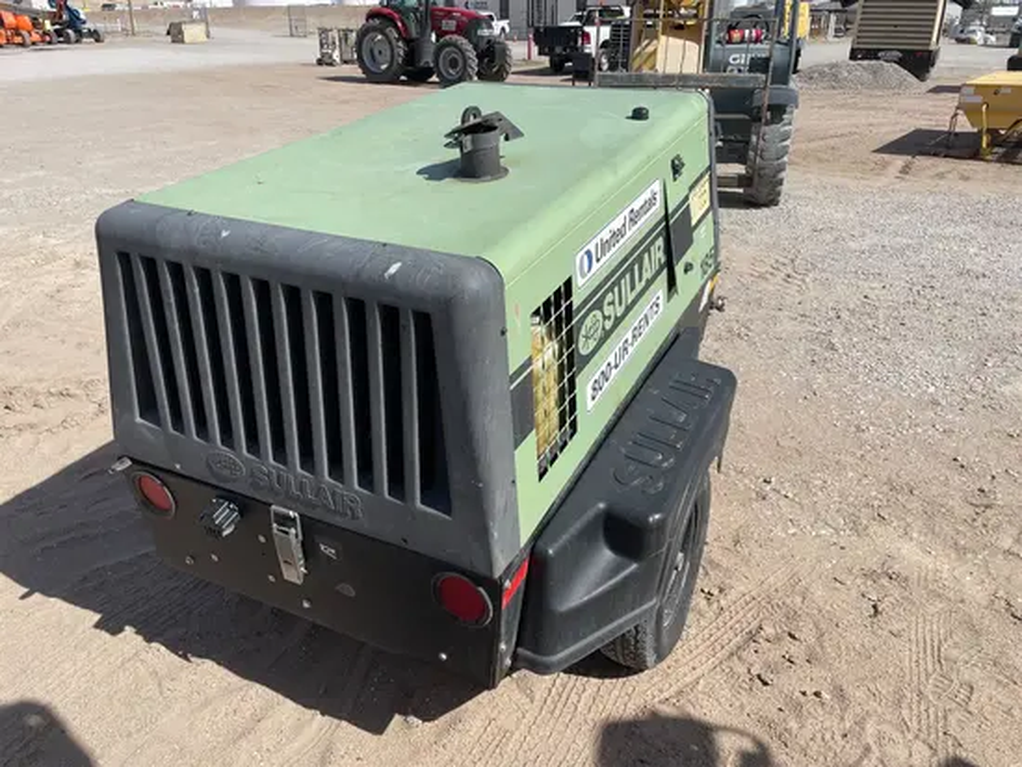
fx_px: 768
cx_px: 511
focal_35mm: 26
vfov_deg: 53.1
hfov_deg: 67.3
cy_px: 384
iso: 32
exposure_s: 1/4831
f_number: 1.6
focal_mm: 4.2
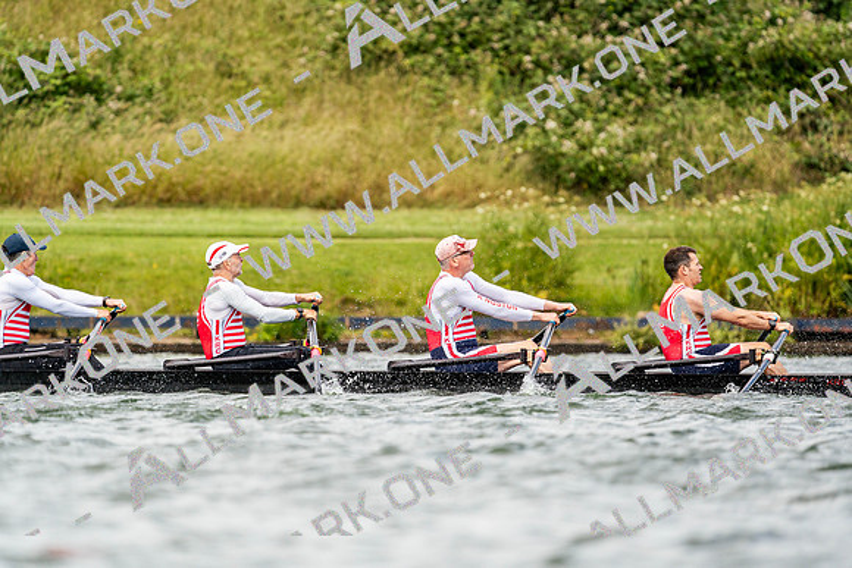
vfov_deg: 2.8
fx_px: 11741
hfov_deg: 4.2
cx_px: 426
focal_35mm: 496
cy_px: 284
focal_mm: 496
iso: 400
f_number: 6.3
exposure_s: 1/2000
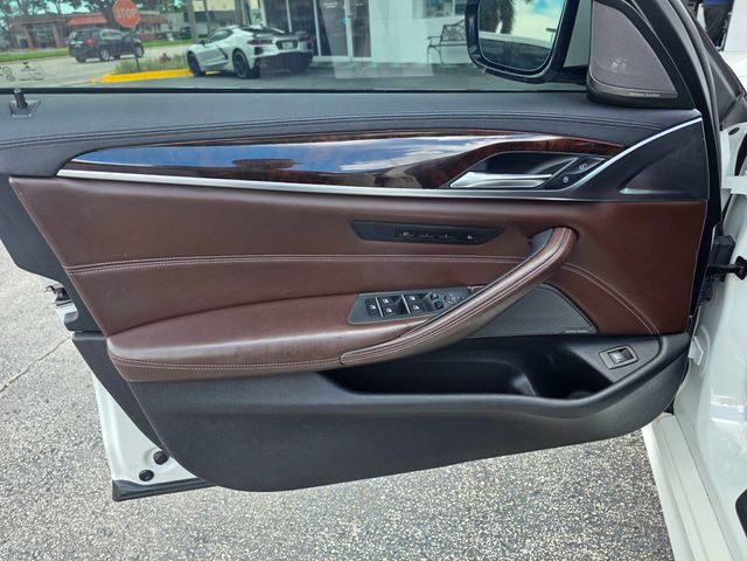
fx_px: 496
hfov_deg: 73.9
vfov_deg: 58.9
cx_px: 374
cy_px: 280
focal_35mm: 23
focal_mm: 6.3
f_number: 1.7
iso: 32
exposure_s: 1/180
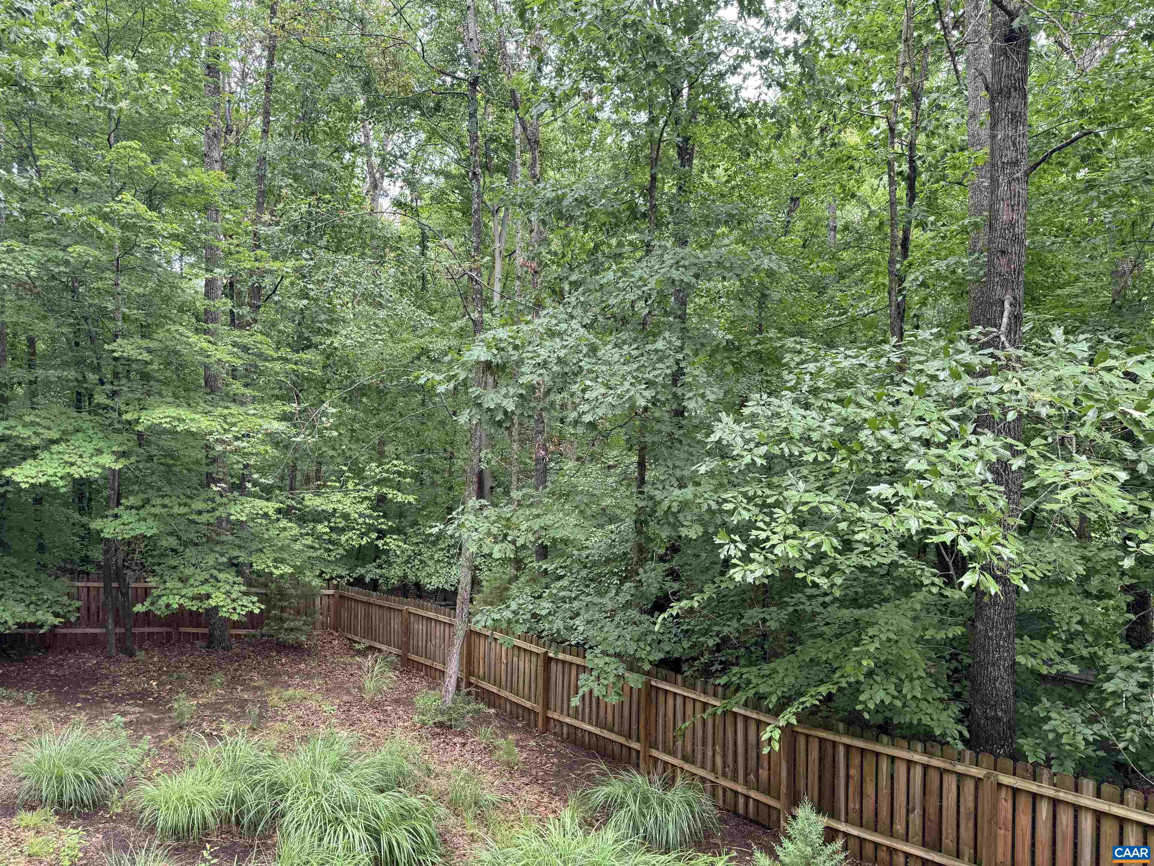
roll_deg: -0.9
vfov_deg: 56.8
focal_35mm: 24
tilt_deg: -2.3
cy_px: 433
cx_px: 577
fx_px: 800
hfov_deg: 71.6
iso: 80
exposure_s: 1/121
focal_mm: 6.76
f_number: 1.78
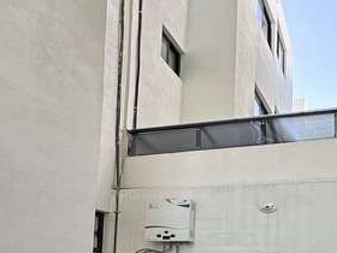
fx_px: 389
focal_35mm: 40
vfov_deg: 32.9
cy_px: 254
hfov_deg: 46.1
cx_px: 113
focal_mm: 2.22
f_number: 2.2
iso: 40
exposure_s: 1/105
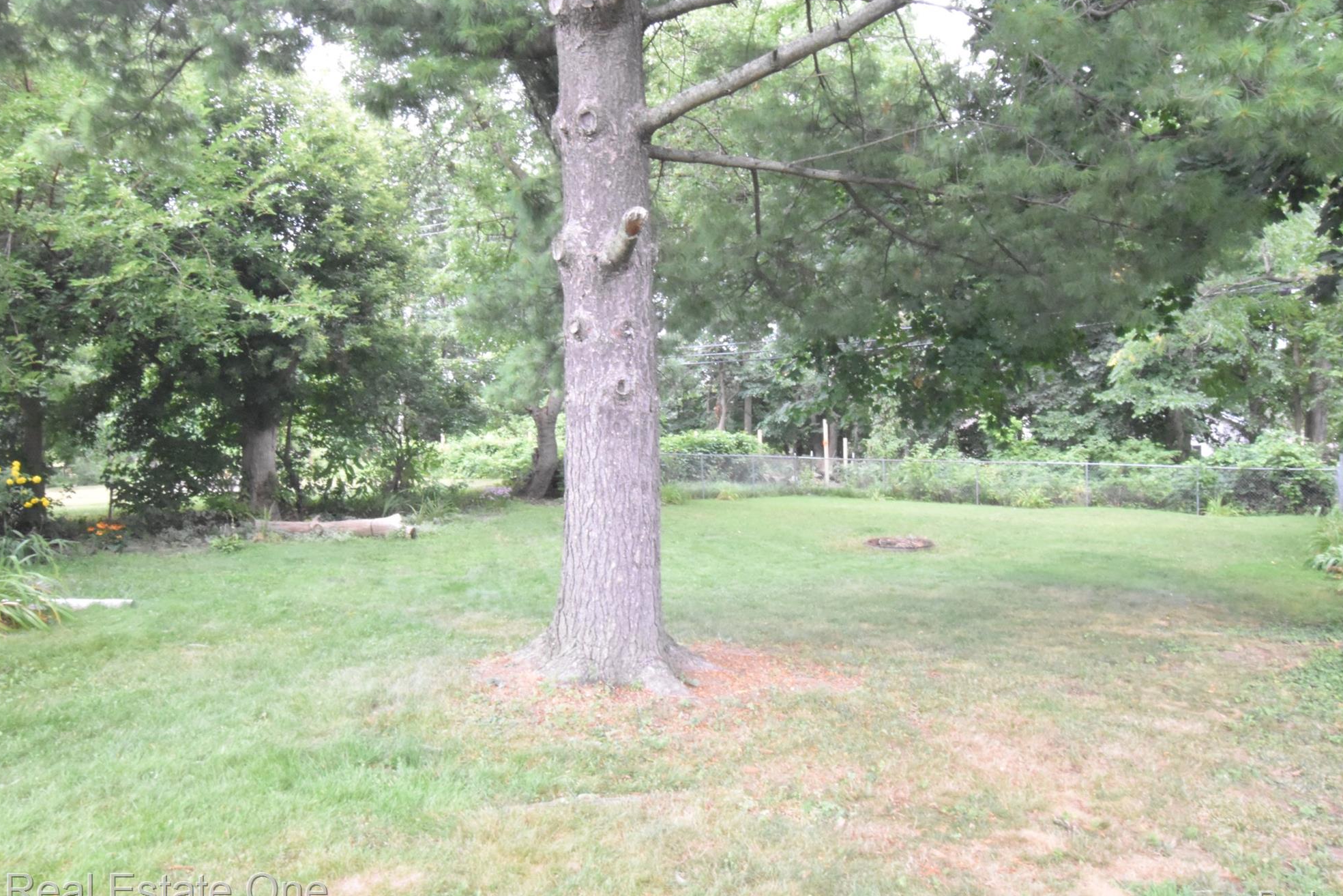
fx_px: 989
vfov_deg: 48.7
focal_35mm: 27
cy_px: 456
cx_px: 694
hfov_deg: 68.3
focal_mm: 17
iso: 4500
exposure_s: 1/25
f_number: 22
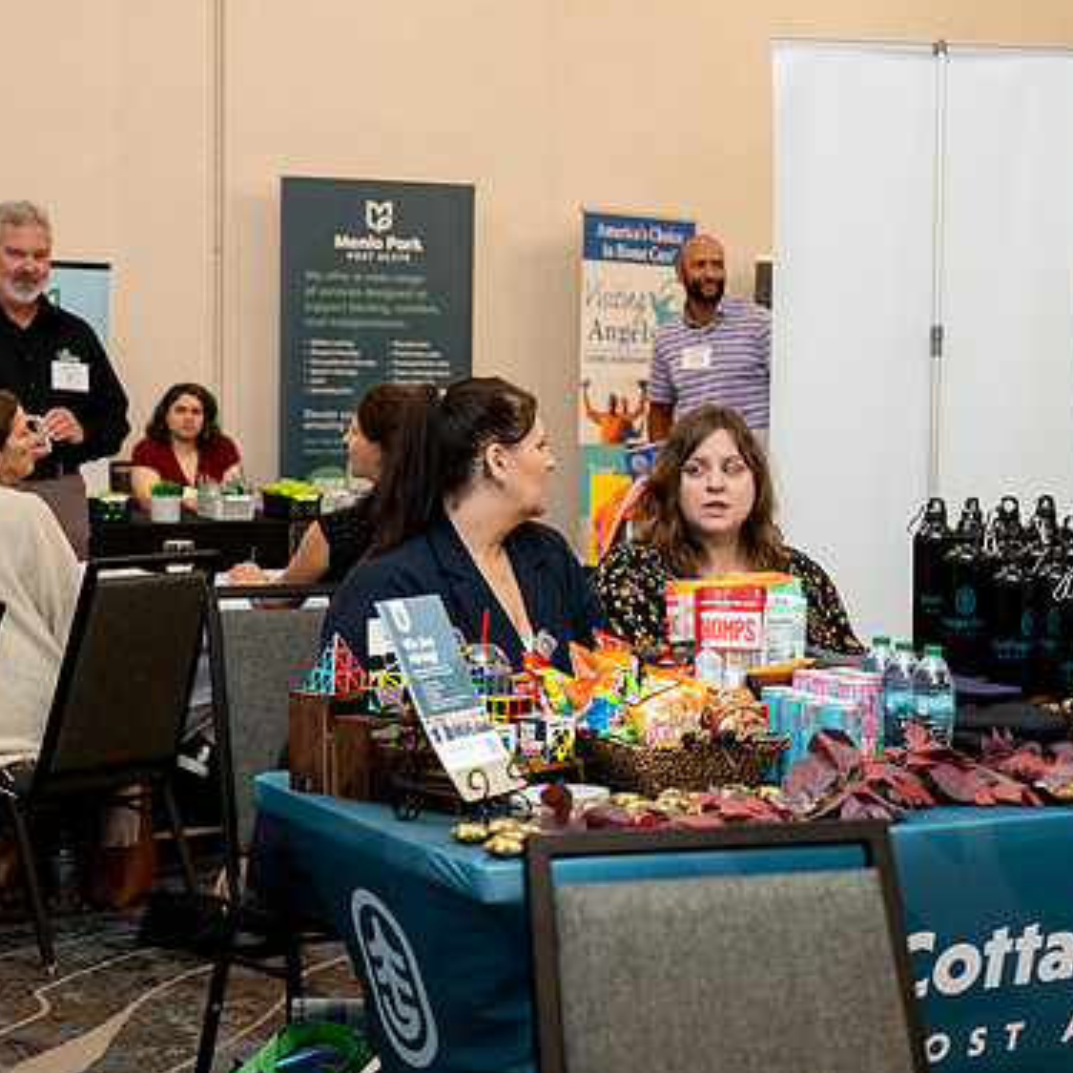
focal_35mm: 67
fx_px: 2350
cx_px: 615
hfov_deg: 25.7
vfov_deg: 25.7
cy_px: 525
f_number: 4
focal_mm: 51
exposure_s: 1/320
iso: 2000
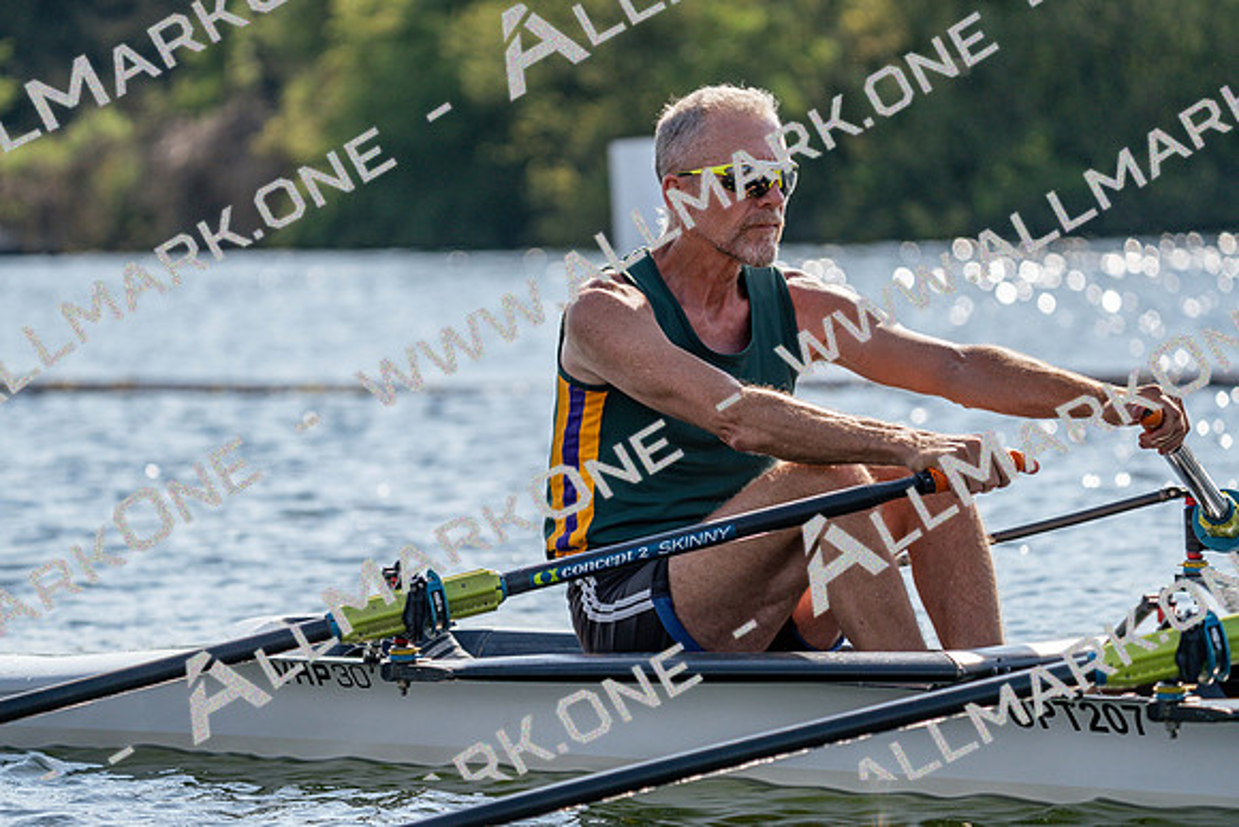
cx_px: 620
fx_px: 8124
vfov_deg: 5.8
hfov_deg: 8.7
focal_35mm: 236
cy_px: 414
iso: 200
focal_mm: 236
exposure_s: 1/1600
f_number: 5.6
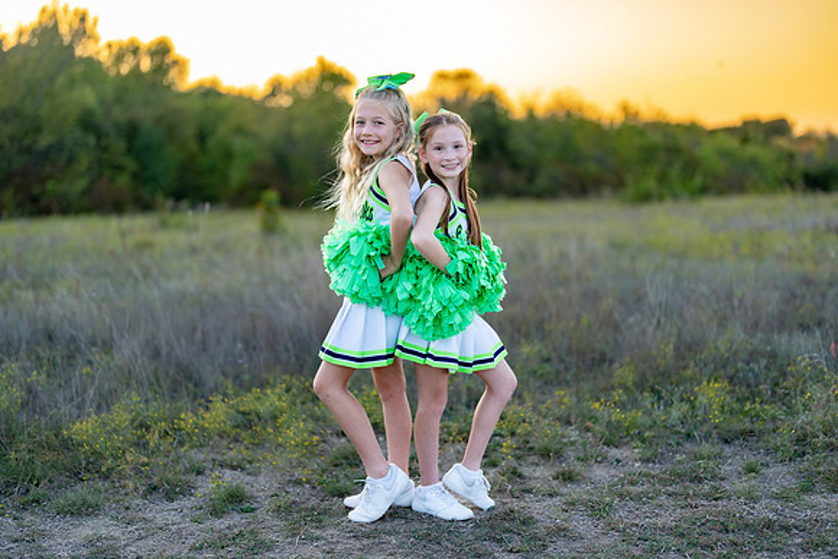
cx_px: 419
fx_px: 1184
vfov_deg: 26.6
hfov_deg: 39.0
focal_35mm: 51
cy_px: 280
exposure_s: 1/640
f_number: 1.2
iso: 100
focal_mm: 50
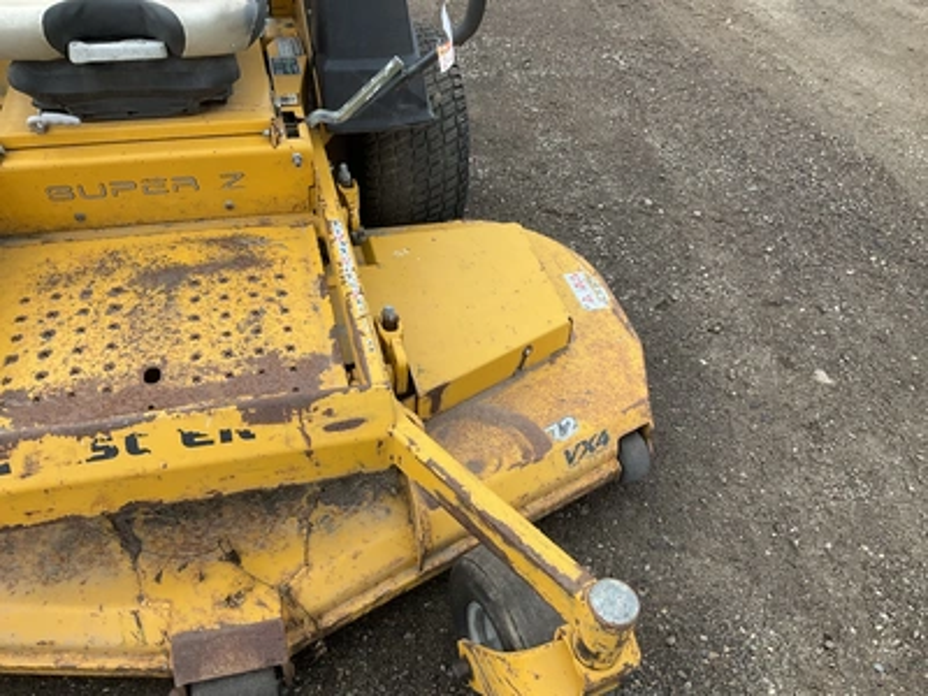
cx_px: 464
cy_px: 348
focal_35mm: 29
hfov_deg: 61.7
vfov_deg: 48.2
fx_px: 777
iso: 25
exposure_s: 1/291
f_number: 1.8
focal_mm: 3
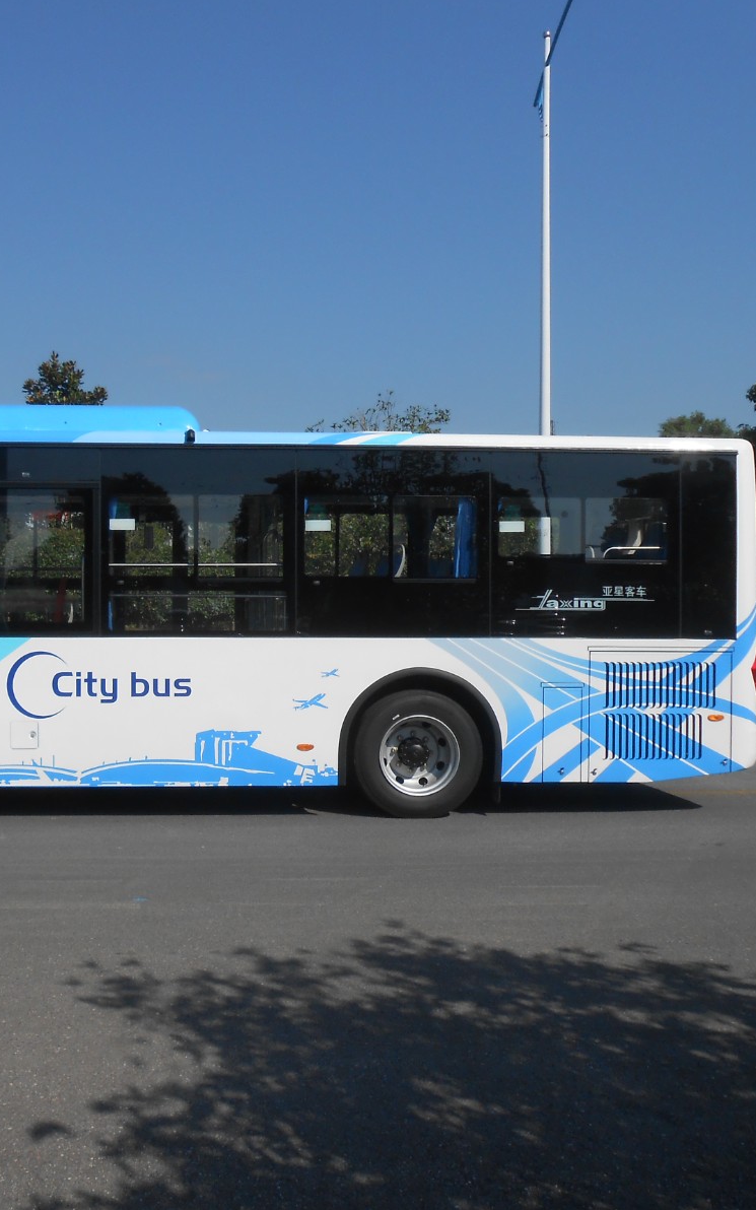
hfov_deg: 33.6
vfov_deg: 52.7
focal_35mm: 37
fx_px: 1220
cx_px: 170
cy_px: 603
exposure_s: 1/1500
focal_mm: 4.6
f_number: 3.5
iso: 80
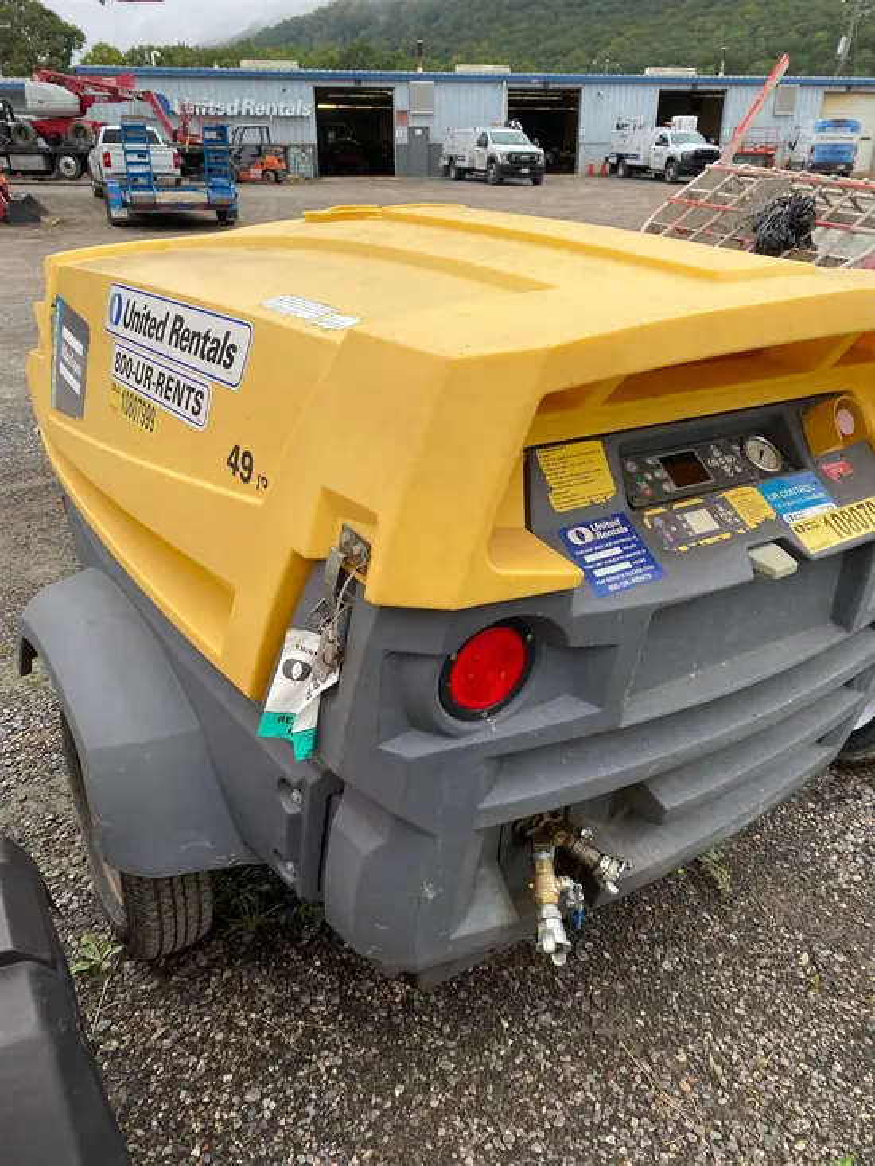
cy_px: 583
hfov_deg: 53.1
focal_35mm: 26
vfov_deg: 67.3
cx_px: 438
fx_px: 876
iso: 32
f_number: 1.8
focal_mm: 4.25
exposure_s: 1/527
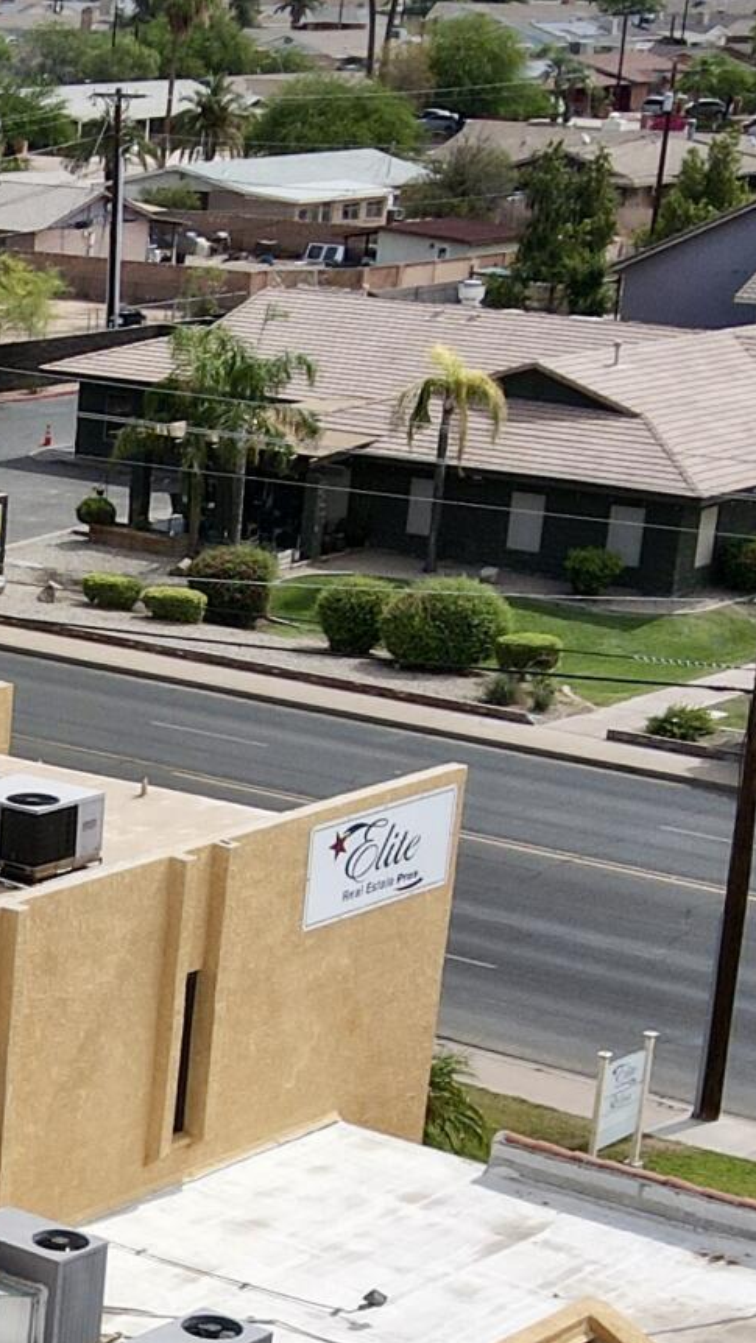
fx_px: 3242
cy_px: 1201
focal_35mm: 91
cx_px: -472
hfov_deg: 12.5
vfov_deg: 22.8
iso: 110
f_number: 2.8
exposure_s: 1/800
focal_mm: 4.5
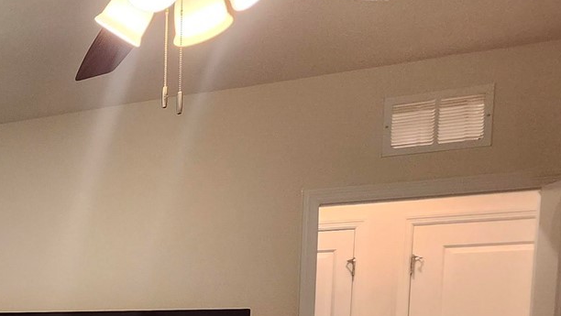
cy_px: 365
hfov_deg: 39.4
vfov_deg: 28.5
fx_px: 551
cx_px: -108
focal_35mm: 37
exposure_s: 1/60
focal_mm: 1.74
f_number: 2.2
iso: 200
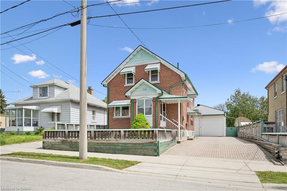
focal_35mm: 22
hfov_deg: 78.6
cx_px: 144
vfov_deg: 57.1
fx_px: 175
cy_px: 96
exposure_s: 1/4000
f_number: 8
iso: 800
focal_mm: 22
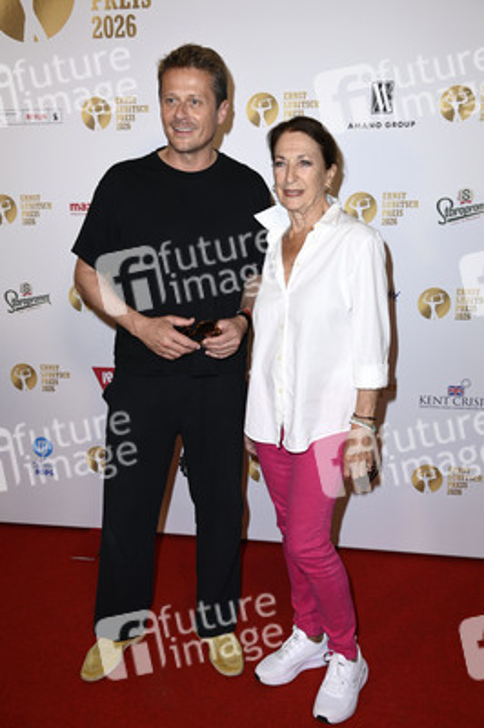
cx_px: 242
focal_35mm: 35
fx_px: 707
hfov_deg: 37.8
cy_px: 364
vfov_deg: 54.5
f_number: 5.6
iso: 640
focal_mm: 35
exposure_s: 1/200
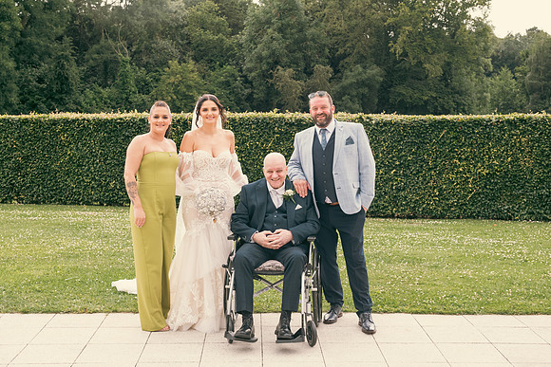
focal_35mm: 50
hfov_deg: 39.6
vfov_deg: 27.0
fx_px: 765
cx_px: 276
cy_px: 184
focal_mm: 50
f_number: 6.3
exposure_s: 1/200
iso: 320
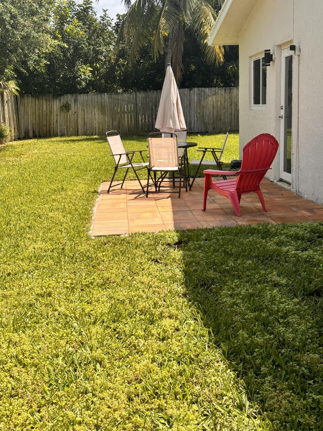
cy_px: 216
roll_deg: +1.1
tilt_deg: -11.4
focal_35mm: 48
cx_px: 162
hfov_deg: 30.3
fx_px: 597
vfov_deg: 39.7
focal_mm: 6.86
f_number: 1.78
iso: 64
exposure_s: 1/3610
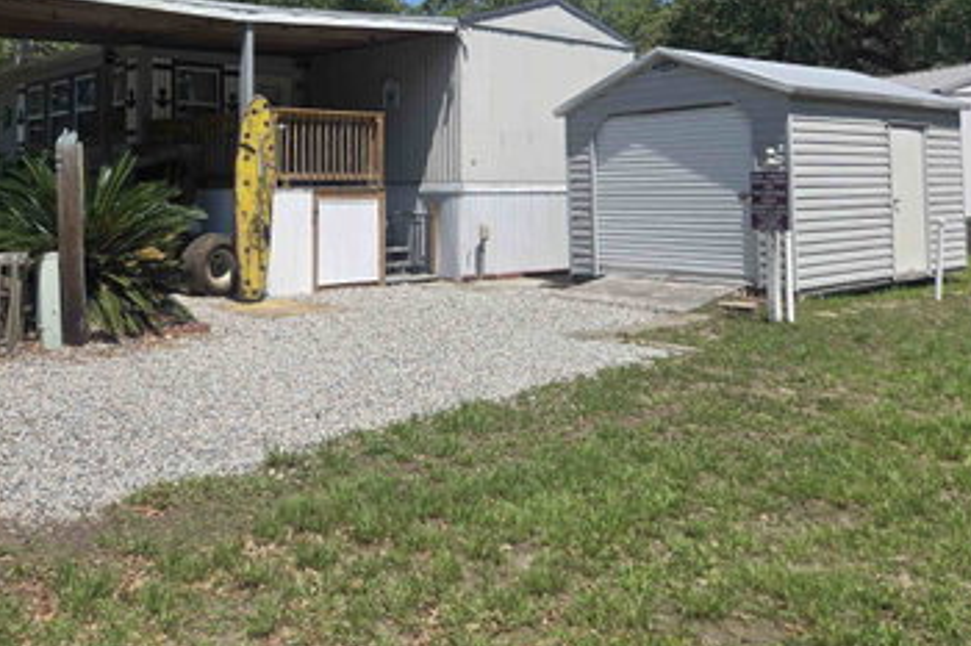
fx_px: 944
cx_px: 297
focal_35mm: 35
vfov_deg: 36.7
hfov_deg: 53.0
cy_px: 144
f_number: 1.8
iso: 25
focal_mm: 5.4
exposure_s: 1/1756
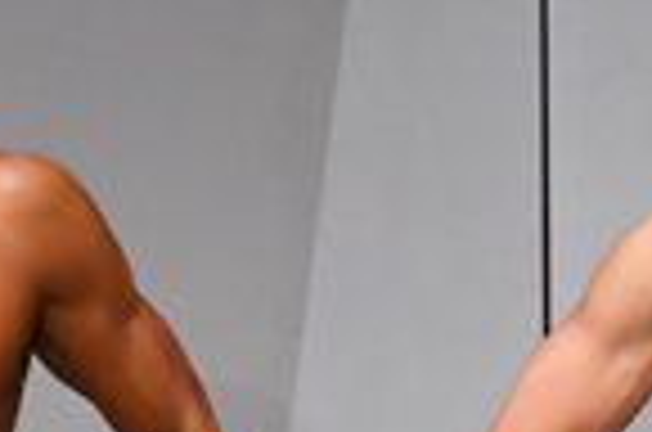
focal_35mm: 1162
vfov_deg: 1.2
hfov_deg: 1.8
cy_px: 760
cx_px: 1216
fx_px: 20999
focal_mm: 145
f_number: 5.6
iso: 6400
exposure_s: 1/400
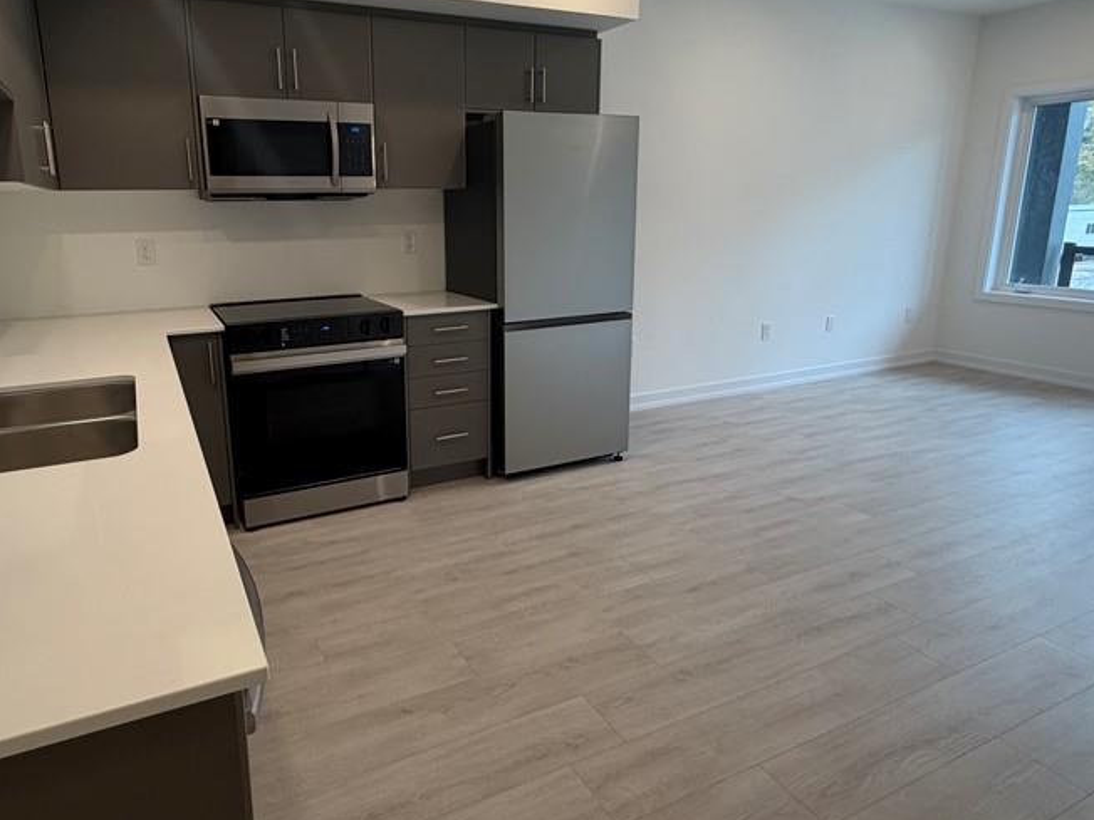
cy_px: 357
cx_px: 455
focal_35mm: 22
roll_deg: +0.8
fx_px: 695
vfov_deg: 60.9
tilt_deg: -12.0
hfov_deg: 75.8
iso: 125
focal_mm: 2.22
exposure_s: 1/120
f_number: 2.2
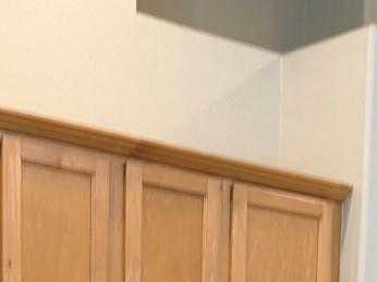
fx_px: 1208
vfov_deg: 11.6
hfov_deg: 17.7
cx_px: 218
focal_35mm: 111
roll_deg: -0.6
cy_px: 610
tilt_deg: -4.8
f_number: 1.78
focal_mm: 6.76
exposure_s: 1/60
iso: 160
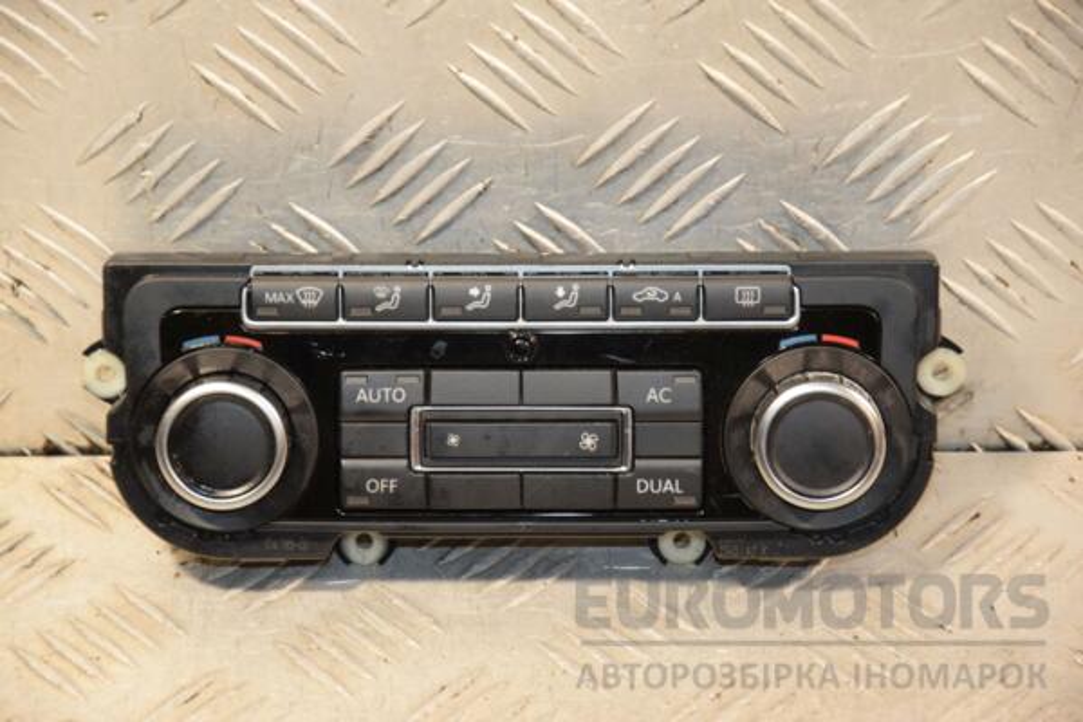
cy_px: 361
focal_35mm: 147
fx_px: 4422
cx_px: 542
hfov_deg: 14.0
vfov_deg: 9.3
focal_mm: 98
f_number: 5.6
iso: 800
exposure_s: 1/100
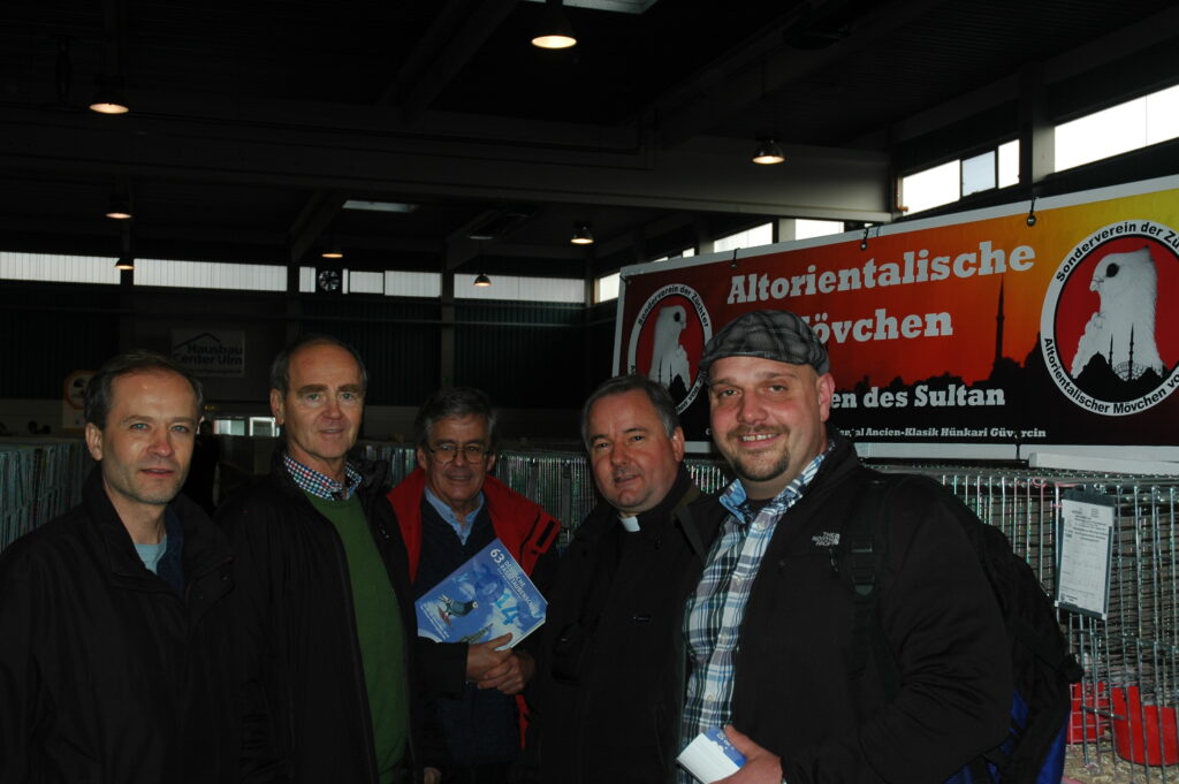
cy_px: 392
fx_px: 1423
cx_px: 590
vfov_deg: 30.8
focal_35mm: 44
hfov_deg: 45.0
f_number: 5.6
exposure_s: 1/125
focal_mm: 29
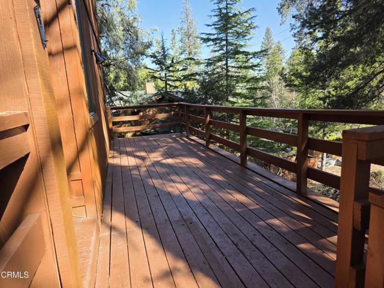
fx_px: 255
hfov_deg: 73.9
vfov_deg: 58.9
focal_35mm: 23
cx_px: 192
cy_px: 144
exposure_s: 1/1761
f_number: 1.7
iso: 80
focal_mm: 6.3
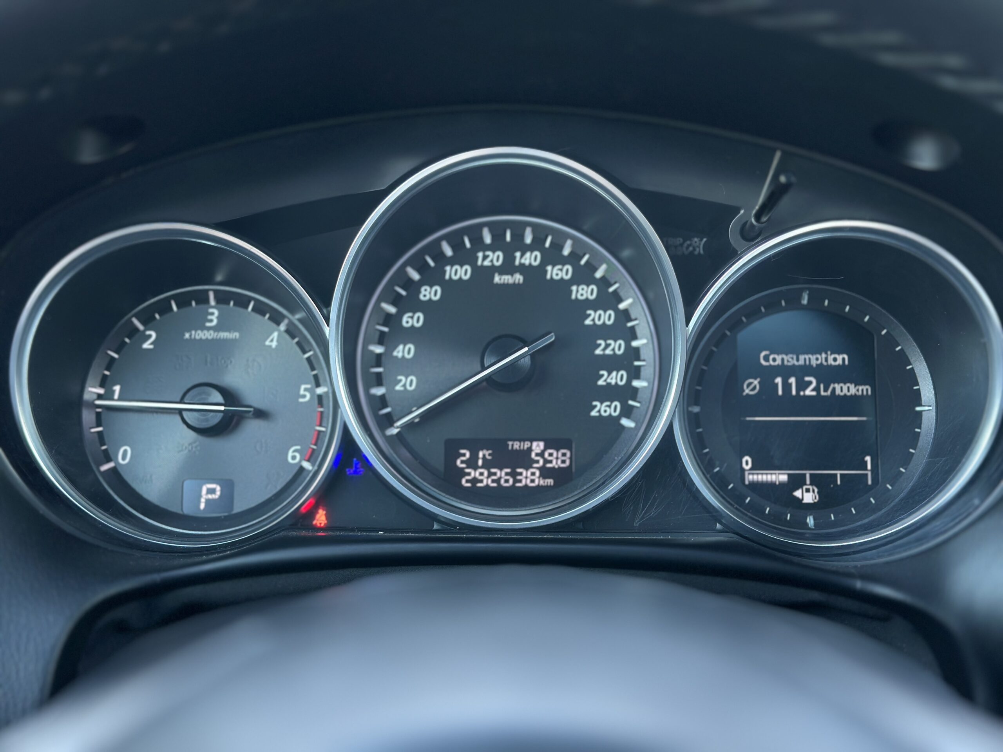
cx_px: 502
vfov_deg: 30.3
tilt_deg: -15.7
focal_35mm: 48
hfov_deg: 39.7
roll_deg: -0.1
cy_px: 376
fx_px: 1391
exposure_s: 1/60
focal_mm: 6.86
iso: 125
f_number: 1.78
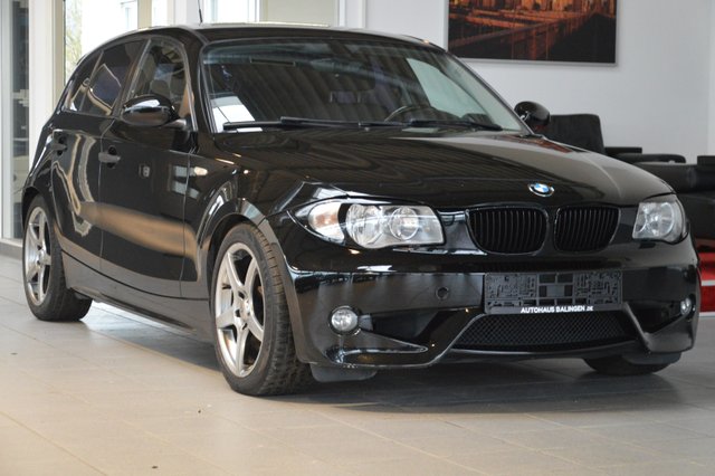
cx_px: 358
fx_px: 1846
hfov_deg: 21.9
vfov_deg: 14.7
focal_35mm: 93
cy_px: 238
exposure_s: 1/60
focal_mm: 62
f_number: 5.3
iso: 2500
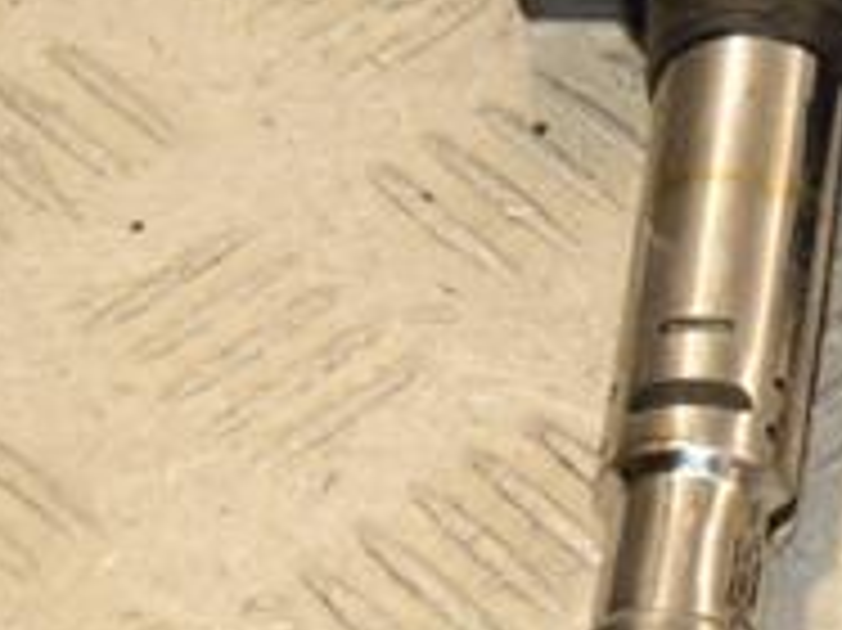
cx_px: 1319
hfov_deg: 6.8
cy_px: 144
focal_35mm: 287
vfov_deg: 5.2
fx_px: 6977
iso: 800
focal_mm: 62
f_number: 7.1
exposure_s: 1/200
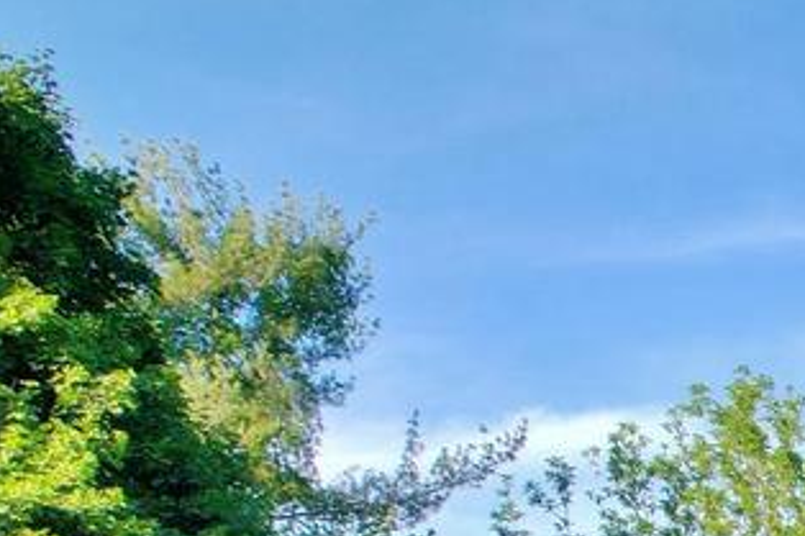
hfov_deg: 16.0
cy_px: 1098
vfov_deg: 12.0
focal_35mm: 101
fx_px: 2257
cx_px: 1595
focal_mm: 8.38
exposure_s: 1/240
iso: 100
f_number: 2.8
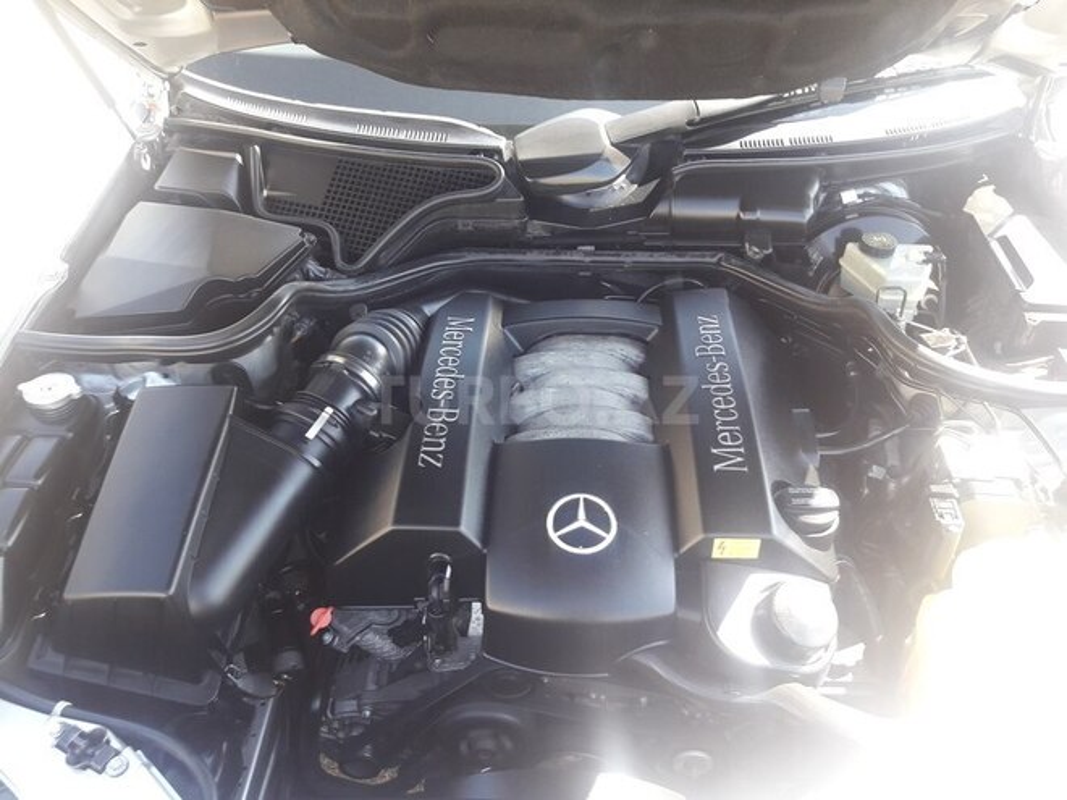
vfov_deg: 49.7
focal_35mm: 28
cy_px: 400
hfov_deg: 63.4
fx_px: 863
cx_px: 534
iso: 64
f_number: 1.9
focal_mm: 3.7
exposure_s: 1/100
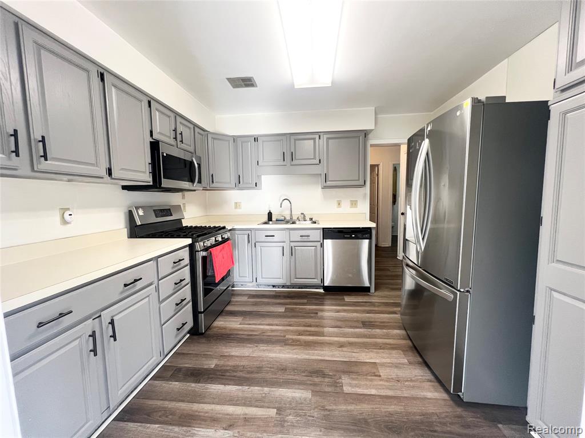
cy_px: 219
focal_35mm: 13
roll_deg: +0.7
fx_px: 220
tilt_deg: -5.6
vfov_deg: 89.9
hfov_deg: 106.2
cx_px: 292
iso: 250
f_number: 1.8
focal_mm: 1.57
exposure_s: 1/120
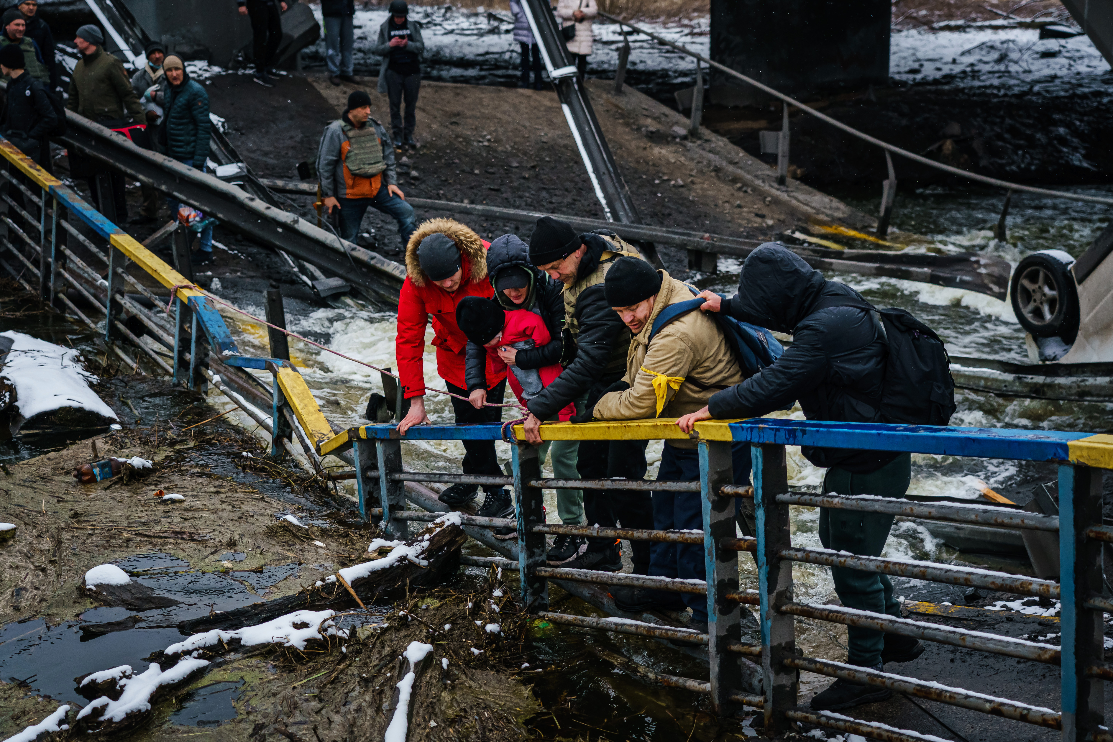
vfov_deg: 25.1
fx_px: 1669
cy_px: 371
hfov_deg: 36.9
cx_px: 556
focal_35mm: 54
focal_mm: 54
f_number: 4
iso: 1250
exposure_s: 1/3200
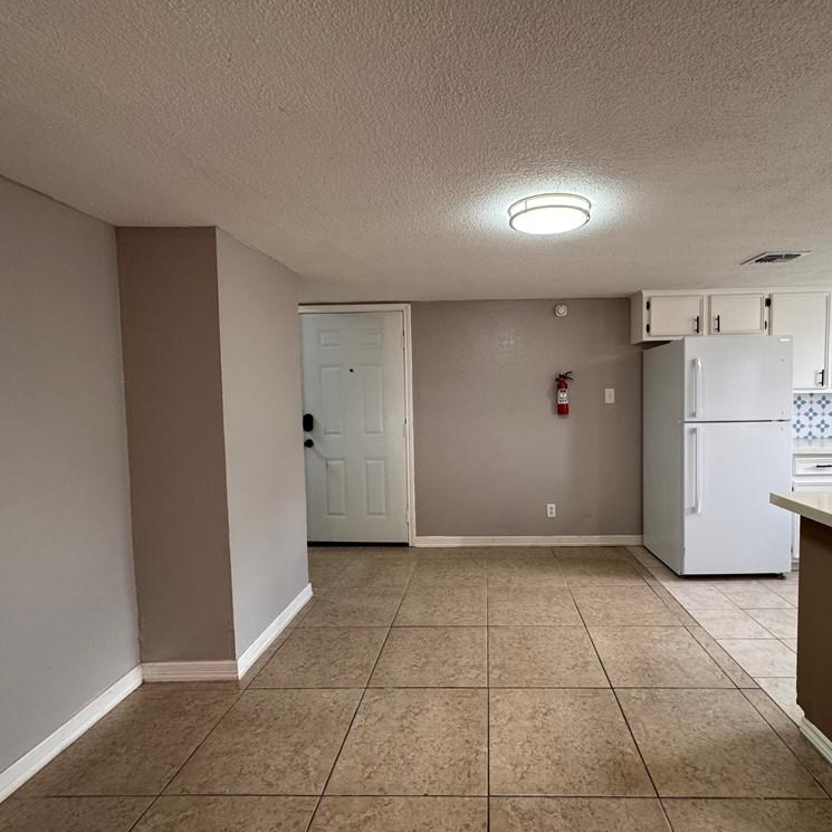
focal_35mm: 17
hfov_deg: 83.5
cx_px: 474
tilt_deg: -2.9
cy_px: 417
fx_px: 462
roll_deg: +1.2
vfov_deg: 84.0
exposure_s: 1/120
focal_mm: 2.22
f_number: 2.2
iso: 250
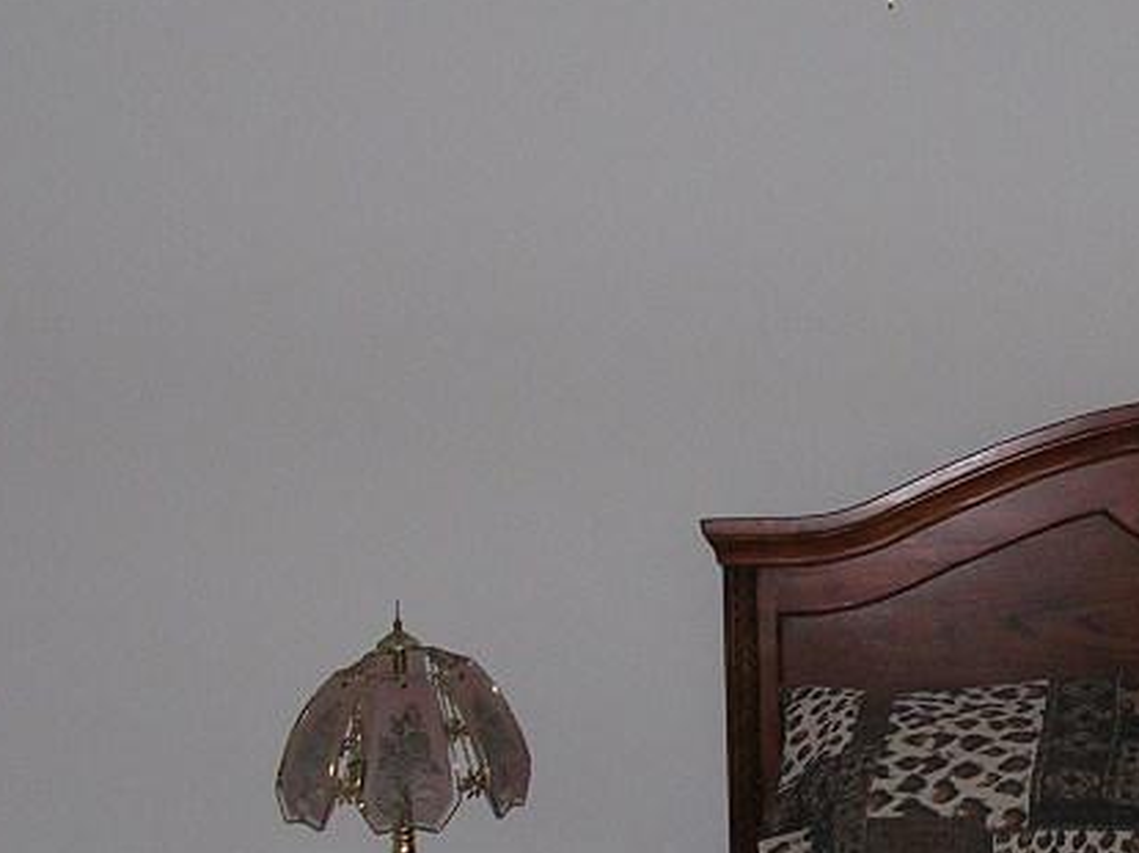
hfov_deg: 20.5
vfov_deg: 15.7
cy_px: 468
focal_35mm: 94
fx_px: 3091
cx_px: 977
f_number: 2.8
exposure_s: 1/60.1
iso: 66
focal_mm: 5.8
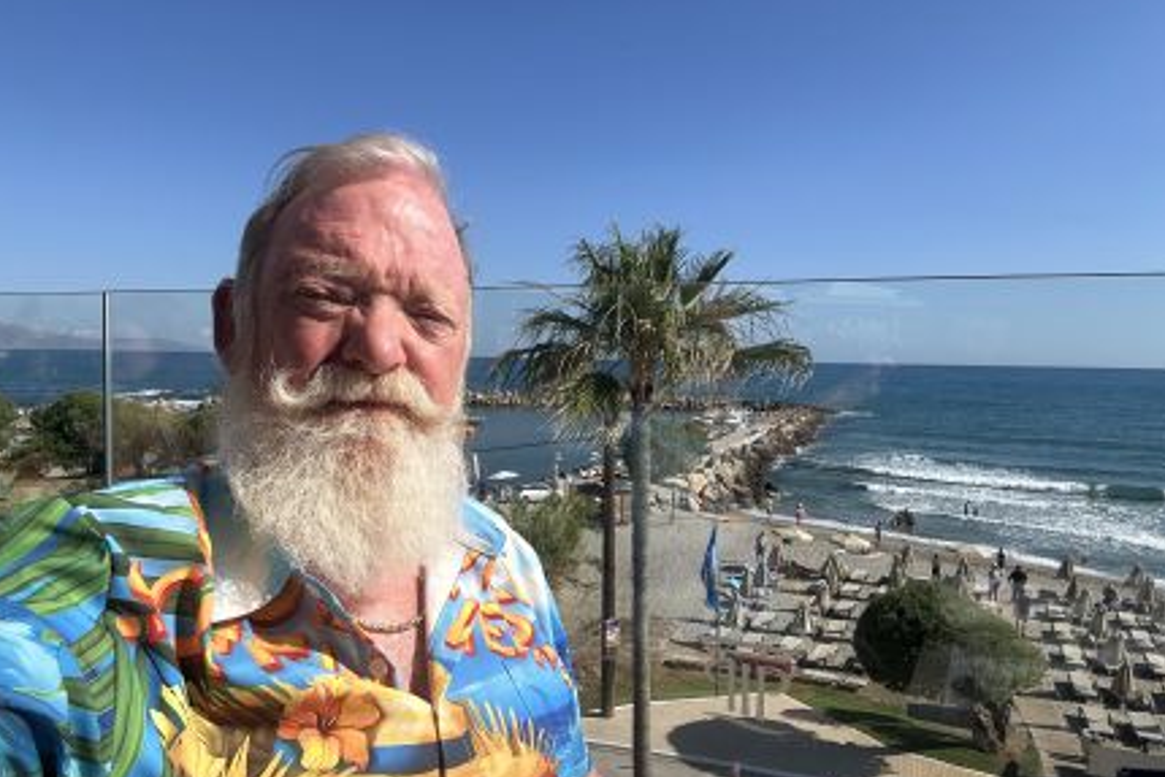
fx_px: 809
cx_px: 580
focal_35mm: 25
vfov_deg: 51.3
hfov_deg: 71.5
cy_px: 383
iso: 25
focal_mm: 2.69
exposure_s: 1/1859
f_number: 1.9
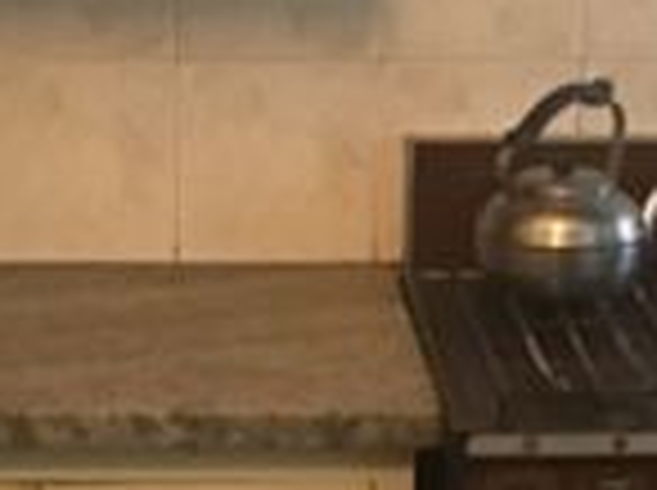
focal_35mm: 159
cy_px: 841
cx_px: 198
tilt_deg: -23.8
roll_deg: -0.6
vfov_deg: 9.0
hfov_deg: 12.4
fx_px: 3013
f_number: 2.2
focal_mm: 4.15
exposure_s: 1/17
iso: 250
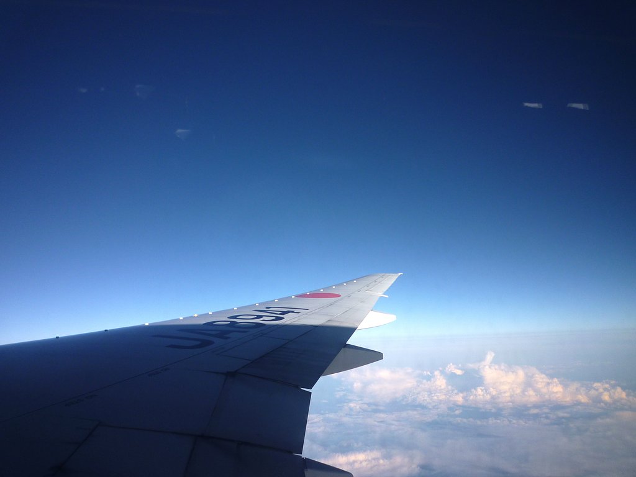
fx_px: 459
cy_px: 238
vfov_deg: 54.9
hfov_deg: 69.4
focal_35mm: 25
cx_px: 318
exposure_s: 1/500
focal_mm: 4.4
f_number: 3.2
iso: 80
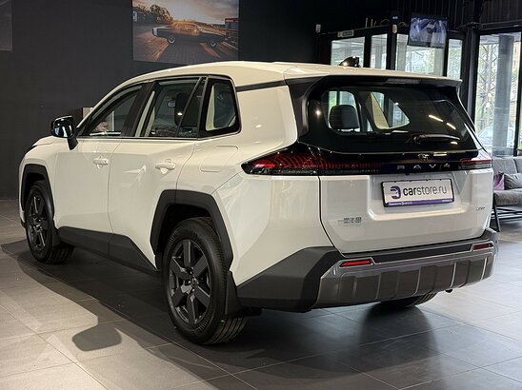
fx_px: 723
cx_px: 261
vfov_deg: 30.2
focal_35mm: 48
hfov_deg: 39.7
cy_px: 195
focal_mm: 6.76
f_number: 1.78
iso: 125
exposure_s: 1/50
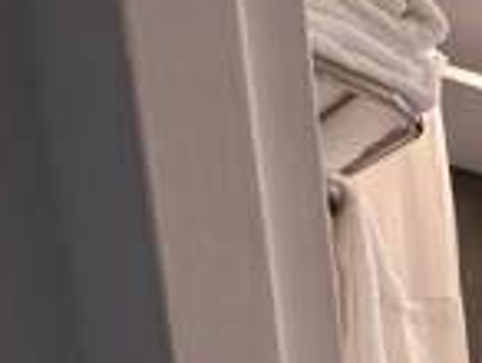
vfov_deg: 26.8
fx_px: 642
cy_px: 469
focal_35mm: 46
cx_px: 697
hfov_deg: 28.9
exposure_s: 1/120
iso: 125
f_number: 2.2
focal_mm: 2.22
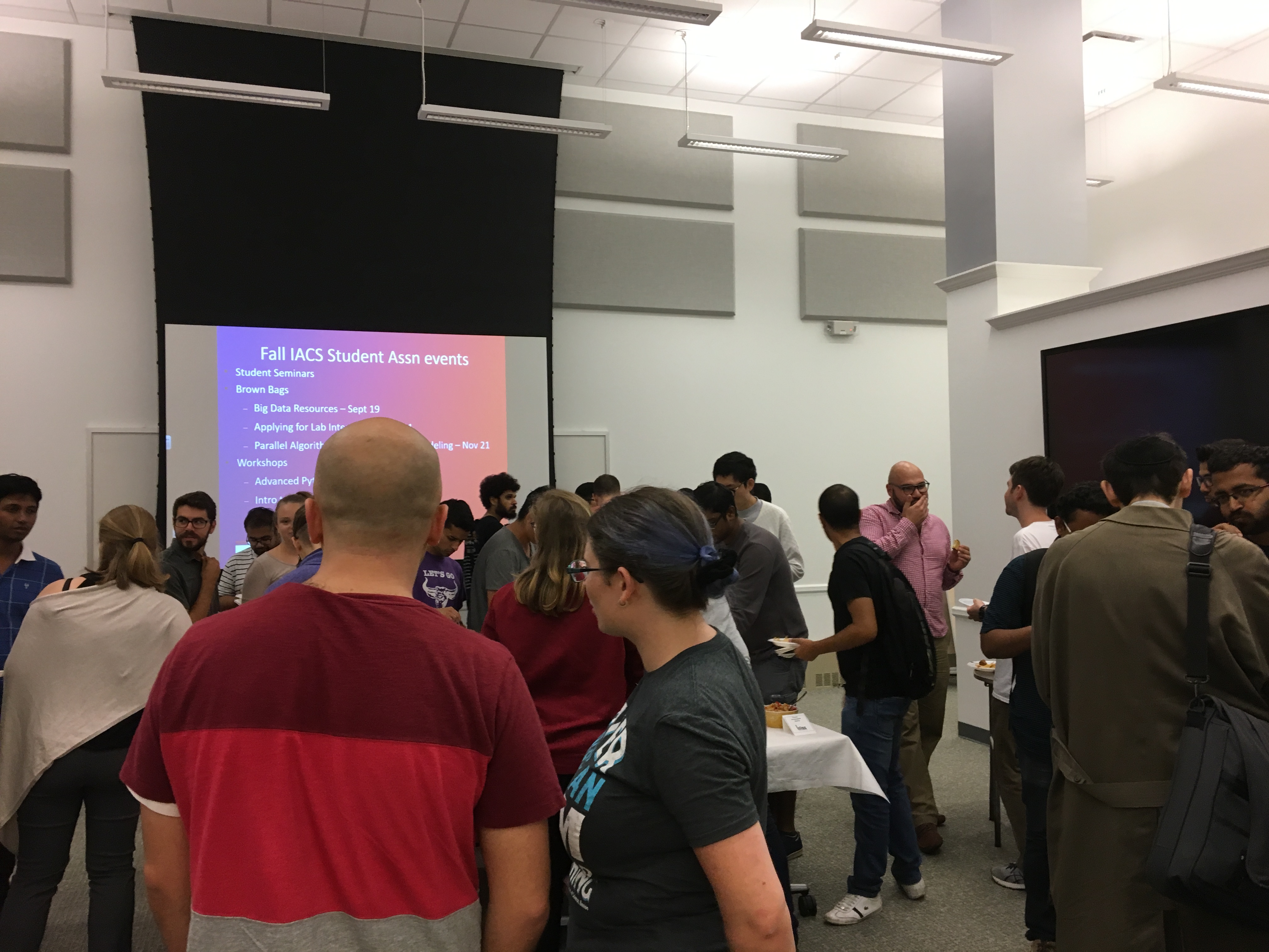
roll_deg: -0.2
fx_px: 1063
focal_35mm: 29
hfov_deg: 61.7
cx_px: 634
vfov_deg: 48.2
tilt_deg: +2.2
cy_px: 476
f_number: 2.2
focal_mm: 4.15
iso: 80
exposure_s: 1/30
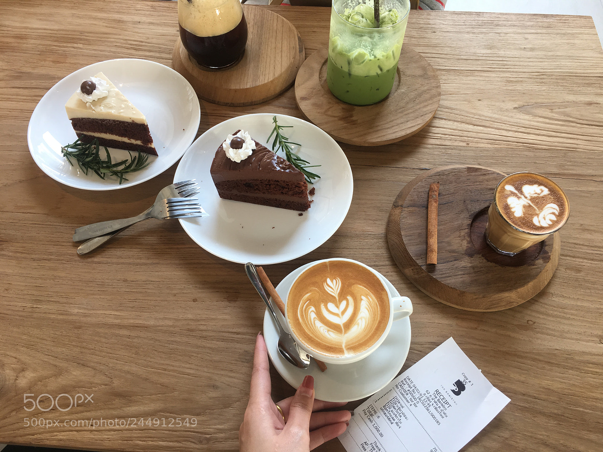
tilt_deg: -59.7
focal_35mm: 29
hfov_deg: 61.7
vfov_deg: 48.2
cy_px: 226
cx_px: 302
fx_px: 505
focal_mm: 4.15
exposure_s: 1/50
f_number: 2.2
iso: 25
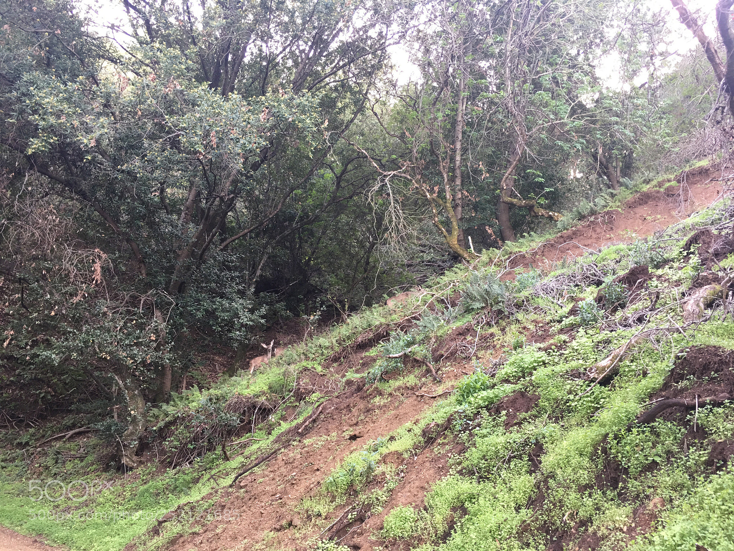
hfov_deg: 61.7
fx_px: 615
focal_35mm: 29
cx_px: 367
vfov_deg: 48.2
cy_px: 276
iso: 25
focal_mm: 4.15
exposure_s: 1/40
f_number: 2.2
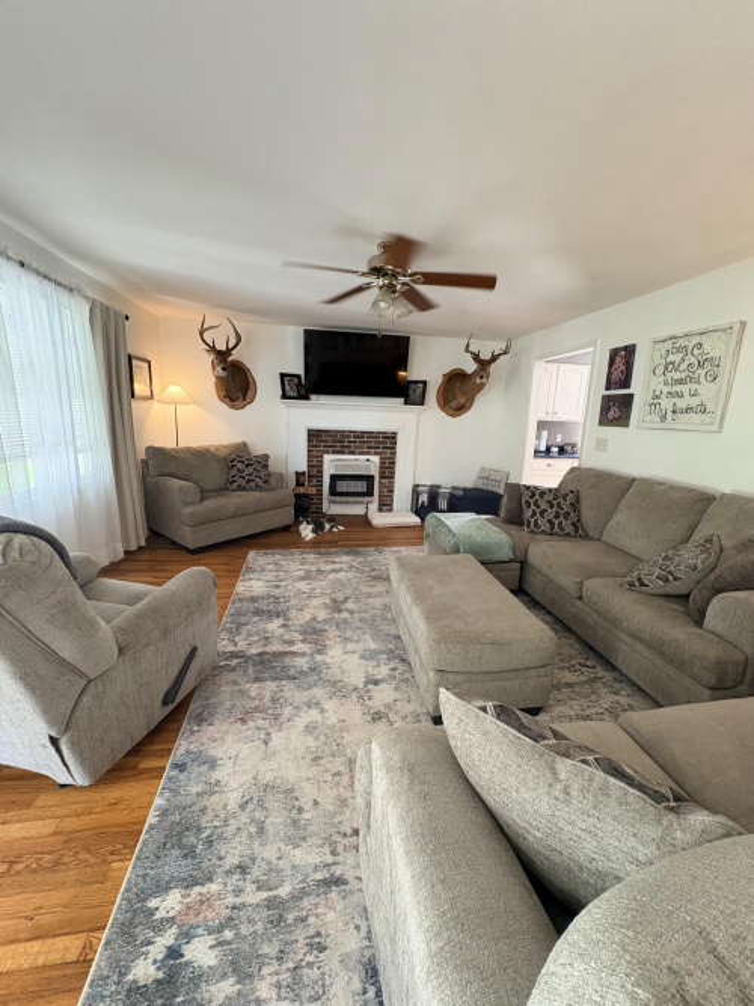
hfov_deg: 85.7
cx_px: 377
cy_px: 503
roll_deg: -2.2
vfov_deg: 102.1
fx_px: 407
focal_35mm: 14
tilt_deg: -11.7
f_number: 2.2
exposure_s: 1/60
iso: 320
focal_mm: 2.22
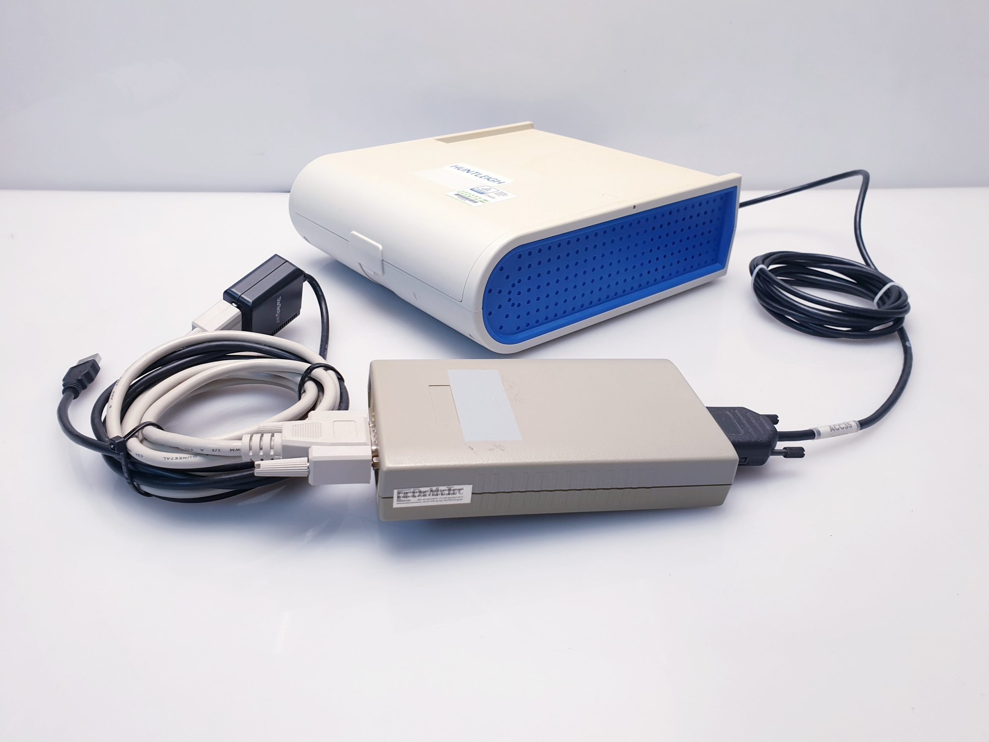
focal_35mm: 26
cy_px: 371
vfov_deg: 53.1
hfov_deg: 67.3
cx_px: 494
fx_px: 743
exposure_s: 1/50
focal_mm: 4.3
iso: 64
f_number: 2.4
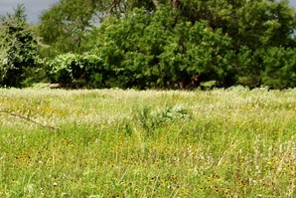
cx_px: -33
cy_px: 38
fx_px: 1168
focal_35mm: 142
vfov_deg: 9.6
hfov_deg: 14.1
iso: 100
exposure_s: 1/800
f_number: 6.3
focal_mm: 26
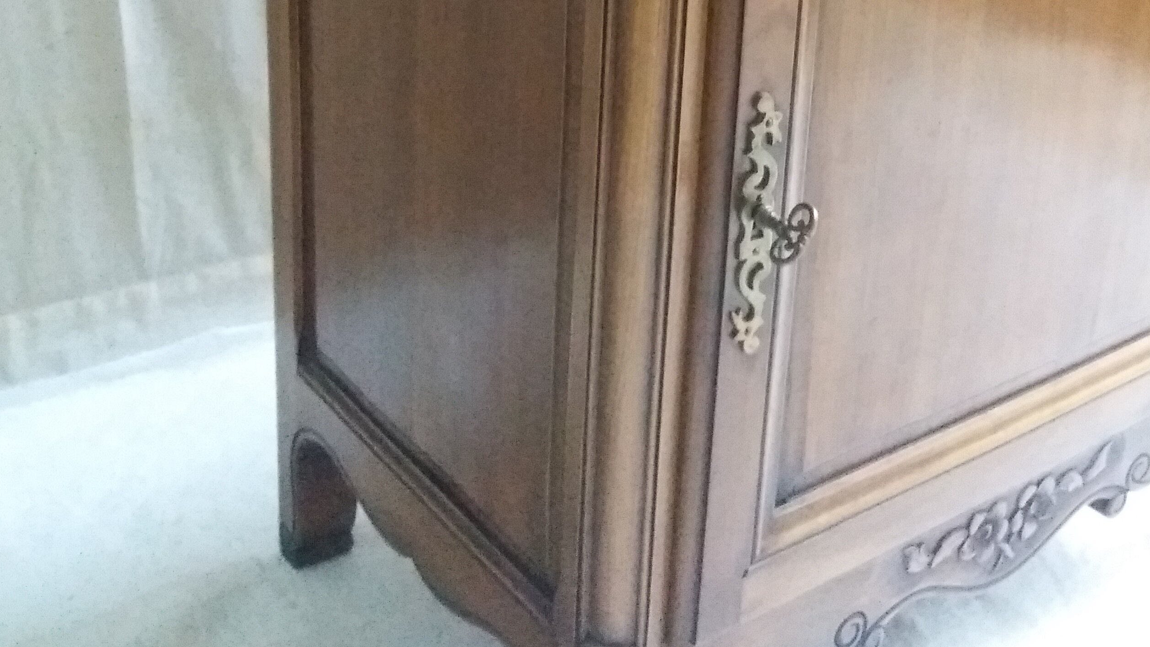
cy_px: 29
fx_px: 1525
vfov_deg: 23.1
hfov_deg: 41.2
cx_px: 663
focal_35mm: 50
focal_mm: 3.7
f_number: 1.9
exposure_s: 1/17
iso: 1250
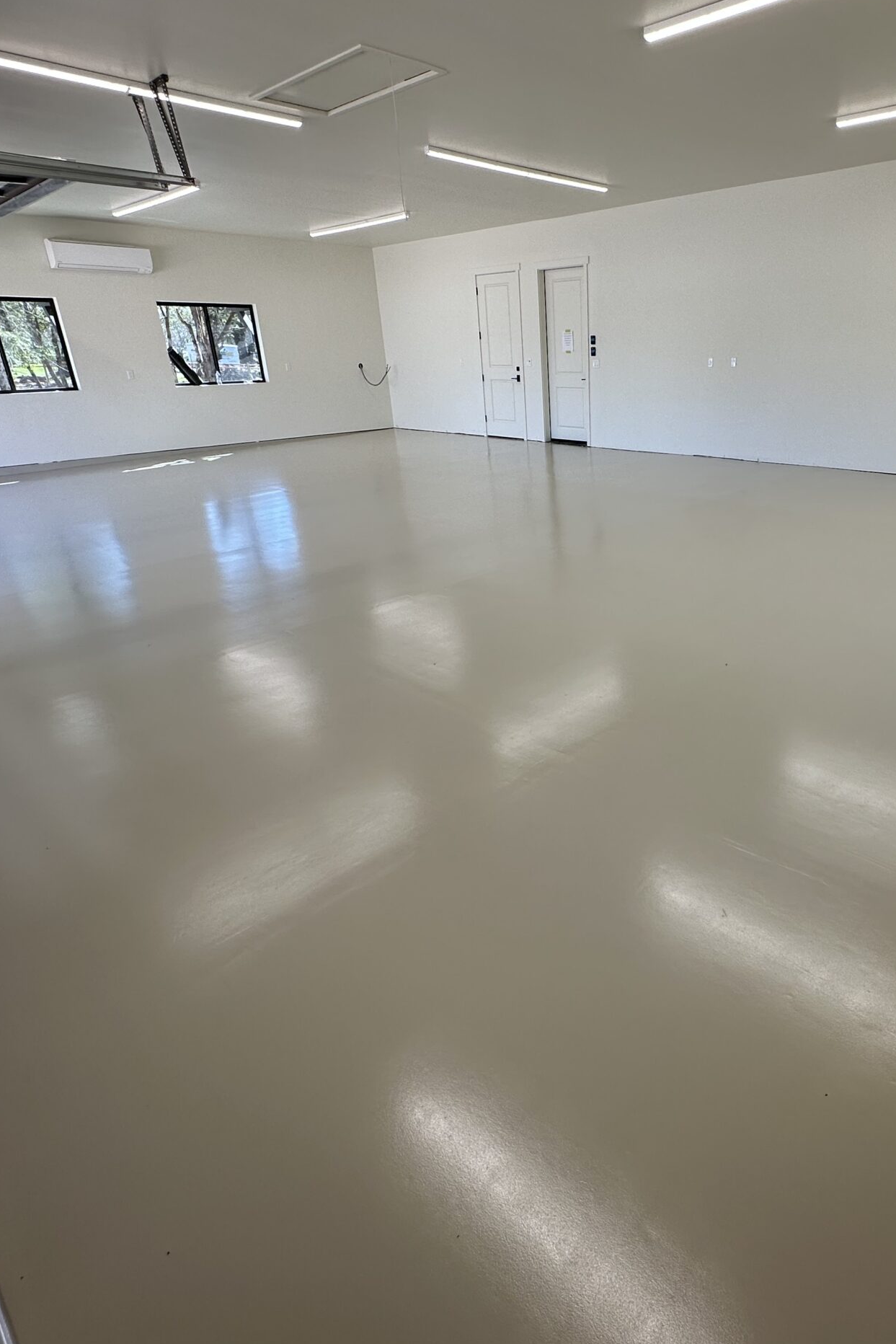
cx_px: 604
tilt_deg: -22.6
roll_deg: +0.4
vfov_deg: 84.0
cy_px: 660
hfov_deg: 60.3
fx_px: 746
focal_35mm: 20
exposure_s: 1/169
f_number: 2.2
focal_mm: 2.22
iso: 40
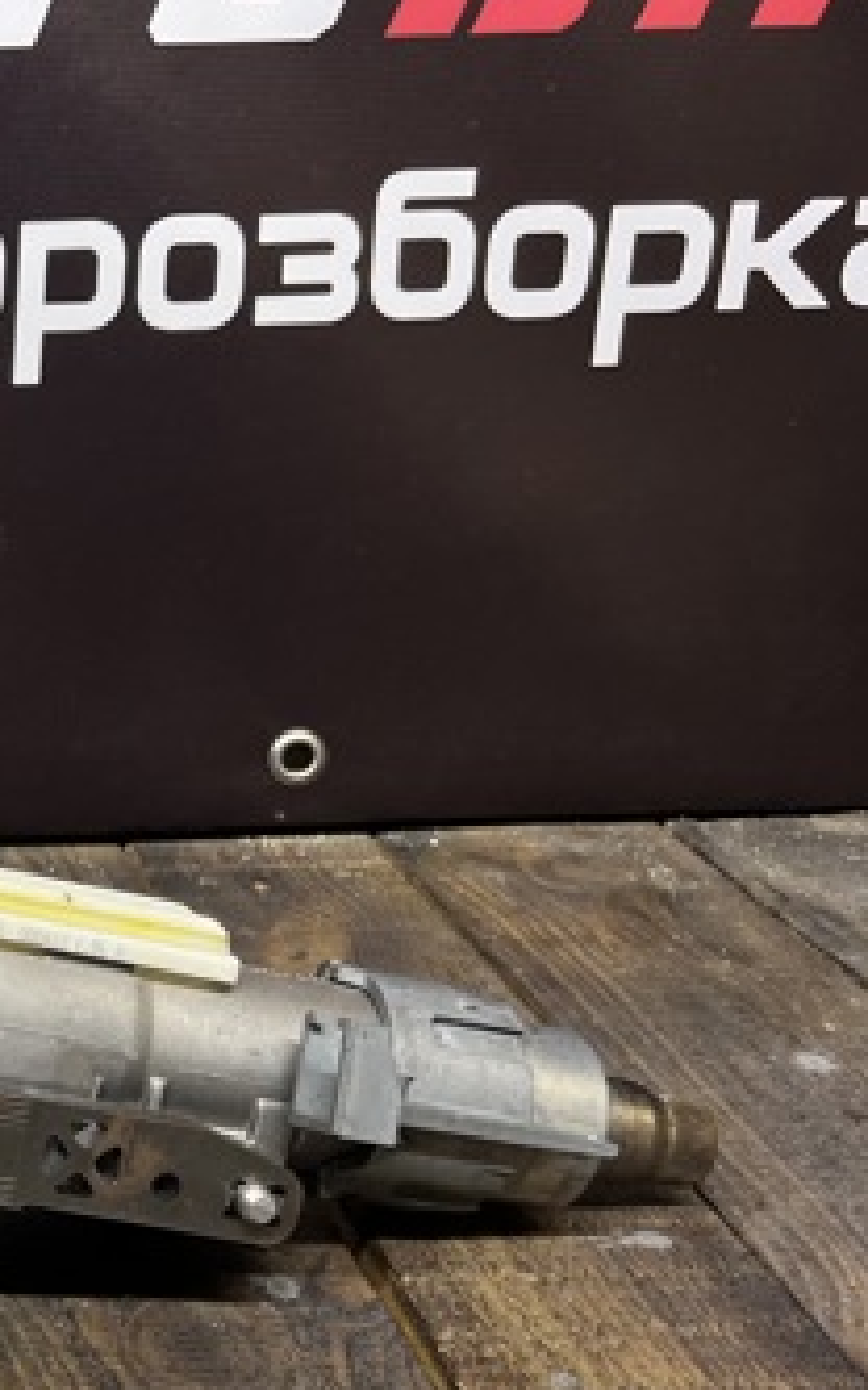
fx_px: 2007
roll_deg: +2.2
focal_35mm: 53
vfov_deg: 38.2
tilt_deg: -19.6
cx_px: -417
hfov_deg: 20.9
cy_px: 758
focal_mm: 5.7
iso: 125
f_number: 1.5
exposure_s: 1/50
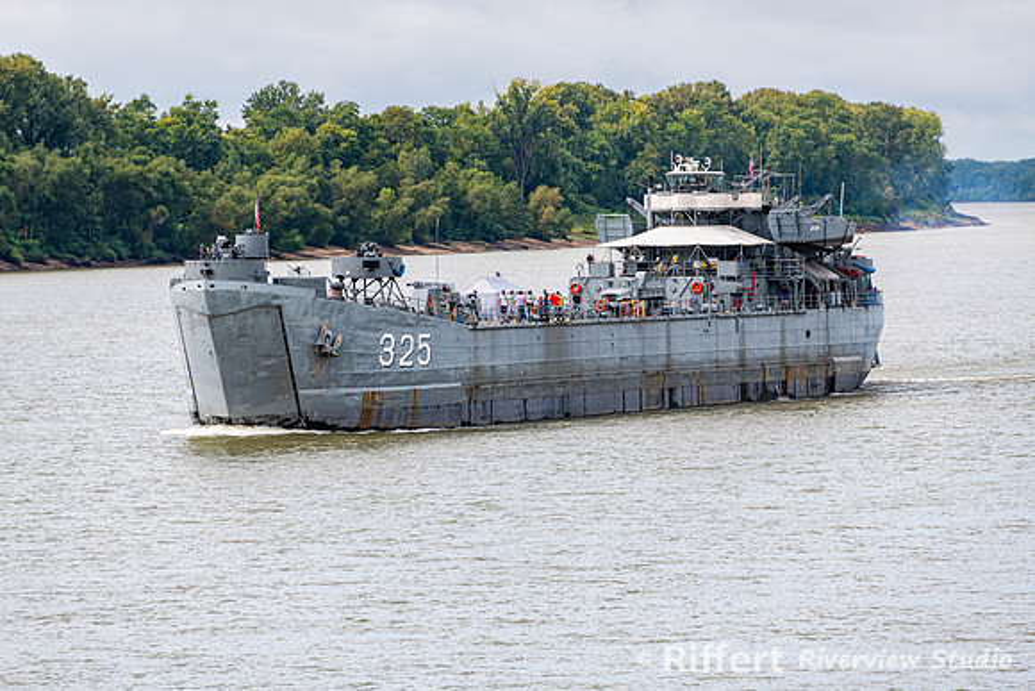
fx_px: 7234
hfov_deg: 8.2
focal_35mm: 252
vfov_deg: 5.5
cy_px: 346
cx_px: 518
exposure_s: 1/160
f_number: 8
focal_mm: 250
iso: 64
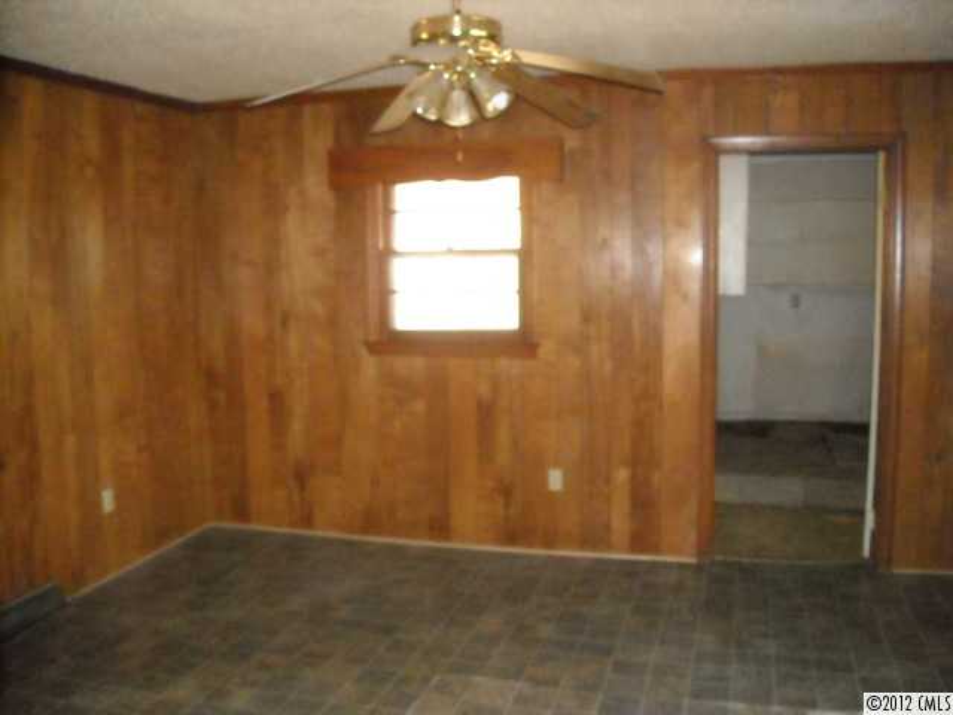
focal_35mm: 35
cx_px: 476
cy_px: 358
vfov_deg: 40.7
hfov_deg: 52.6
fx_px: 964
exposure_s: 1/60
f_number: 5.6
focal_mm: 5.7
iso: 1405
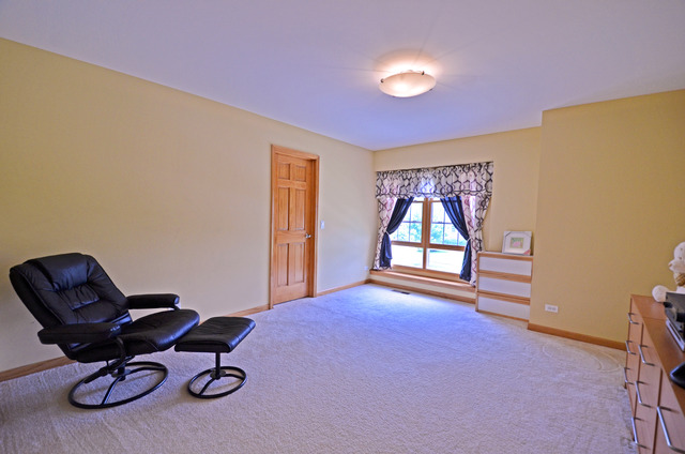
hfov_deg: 100.5
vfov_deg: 77.1
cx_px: 342
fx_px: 285
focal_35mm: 15
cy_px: 227
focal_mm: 10
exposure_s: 1/100
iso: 400
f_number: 5
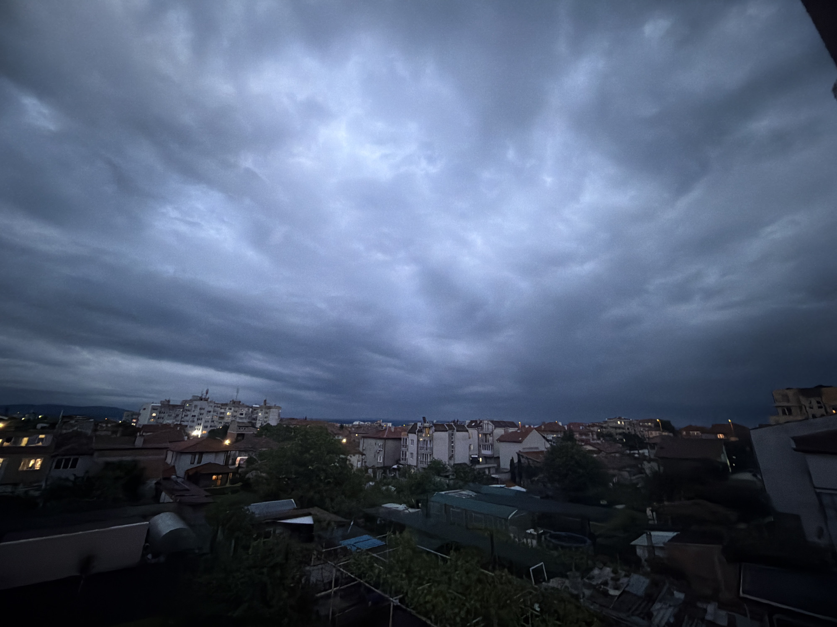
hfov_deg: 102.1
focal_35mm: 14
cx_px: 418
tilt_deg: +18.7
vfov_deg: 85.7
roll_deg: -0.8
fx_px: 339
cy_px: 314
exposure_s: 1/33
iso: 1000
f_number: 2.2
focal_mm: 2.22
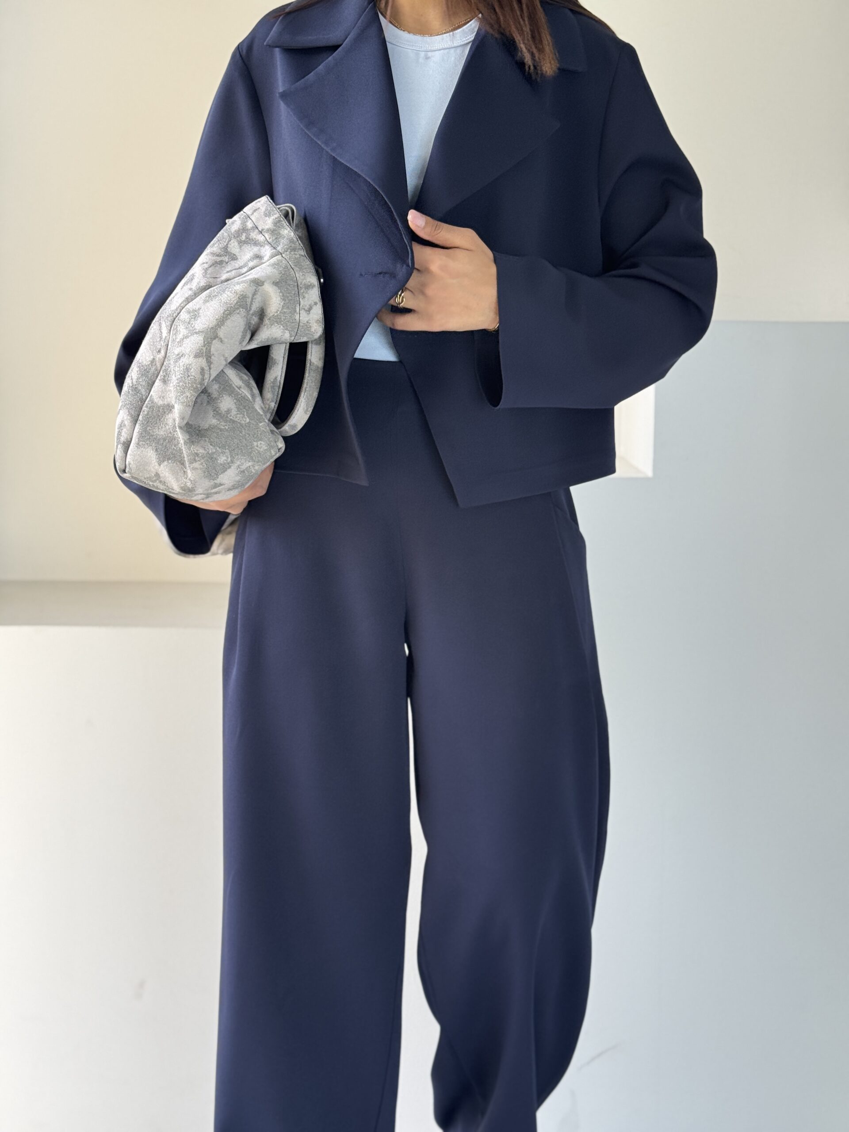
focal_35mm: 48
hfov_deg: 30.3
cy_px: 566
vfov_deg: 39.7
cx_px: 424
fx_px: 1570
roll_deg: -0.4
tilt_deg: -6.5
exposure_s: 1/121
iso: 80
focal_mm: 6.76
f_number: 1.78
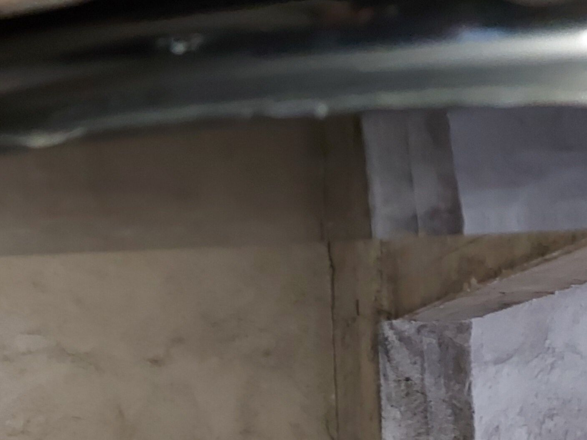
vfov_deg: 18.5
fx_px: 1340
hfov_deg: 24.7
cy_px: 357
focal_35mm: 79
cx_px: 270
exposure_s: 1/25
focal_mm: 5.23
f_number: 1.8
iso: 800
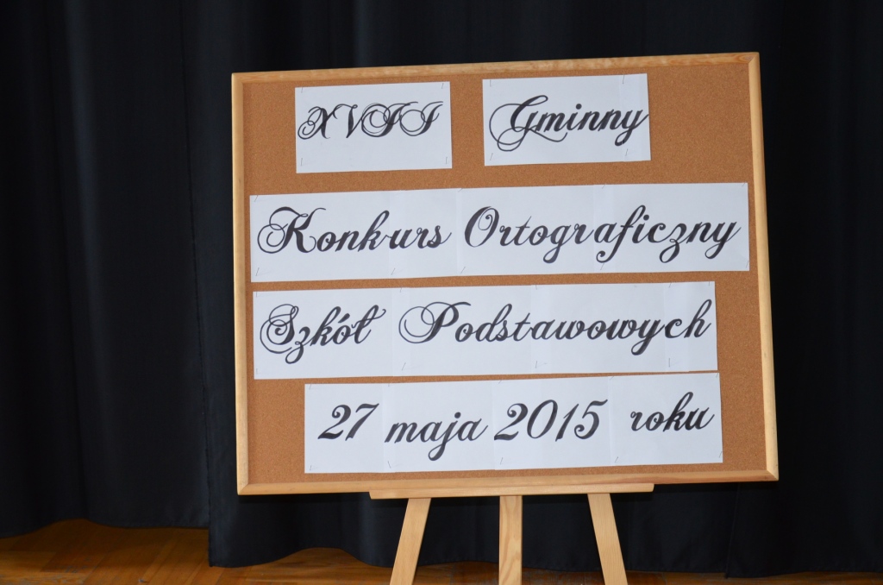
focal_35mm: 57
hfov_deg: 35.1
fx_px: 1395
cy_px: 292
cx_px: 442
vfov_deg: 23.7
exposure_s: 1/60
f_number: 4.5
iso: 1100
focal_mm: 38
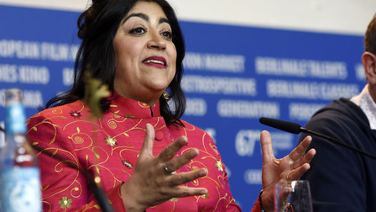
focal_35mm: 198
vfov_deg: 6.1
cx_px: 188
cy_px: 89
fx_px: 1969
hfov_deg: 10.9
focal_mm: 125
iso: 800
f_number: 3.5
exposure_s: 1/320
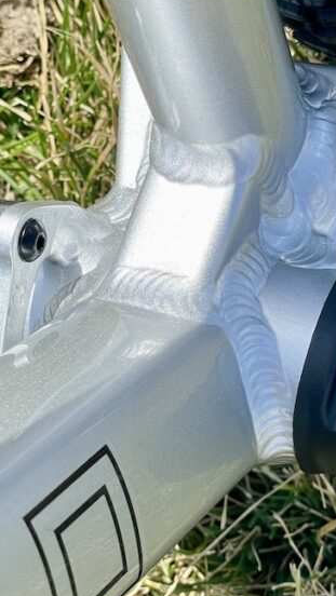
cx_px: 207
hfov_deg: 11.5
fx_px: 1661
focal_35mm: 105
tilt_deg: -76.9
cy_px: 313
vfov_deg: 20.4
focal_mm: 6
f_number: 2
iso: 25
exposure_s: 1/786
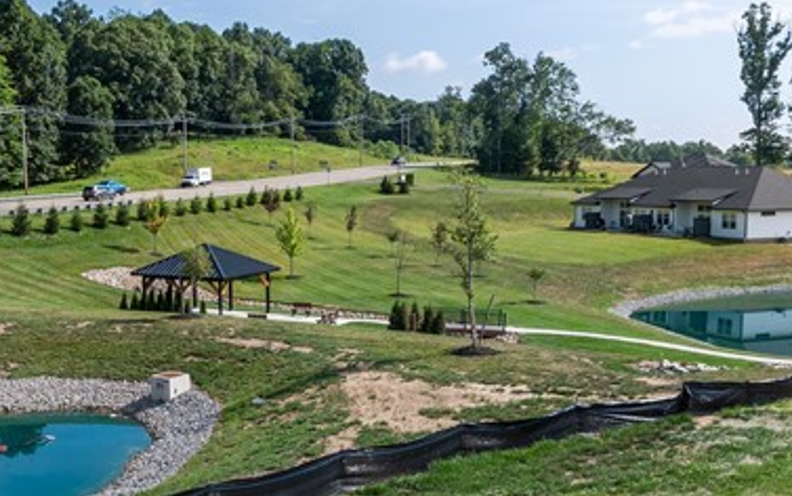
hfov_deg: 43.9
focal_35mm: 44
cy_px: 282
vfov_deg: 29.2
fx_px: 950
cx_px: 206
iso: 100
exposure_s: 1/320
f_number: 9
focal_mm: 10
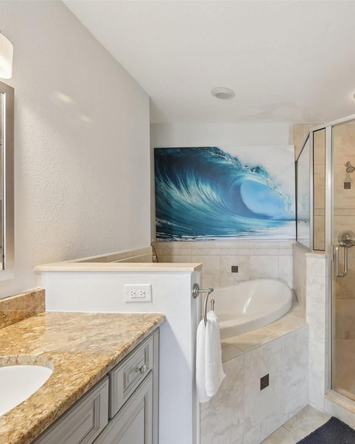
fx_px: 263
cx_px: 267
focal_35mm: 20
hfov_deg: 64.0
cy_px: 224
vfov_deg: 80.4
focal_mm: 14
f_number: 8
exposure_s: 1/6
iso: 400
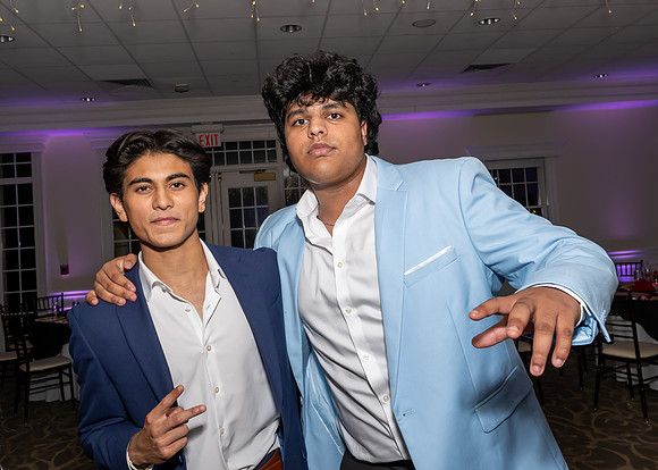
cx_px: 329
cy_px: 197
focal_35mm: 31
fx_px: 570
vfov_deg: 44.6
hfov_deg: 60.0
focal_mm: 17
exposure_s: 1/250
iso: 640
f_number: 7.1
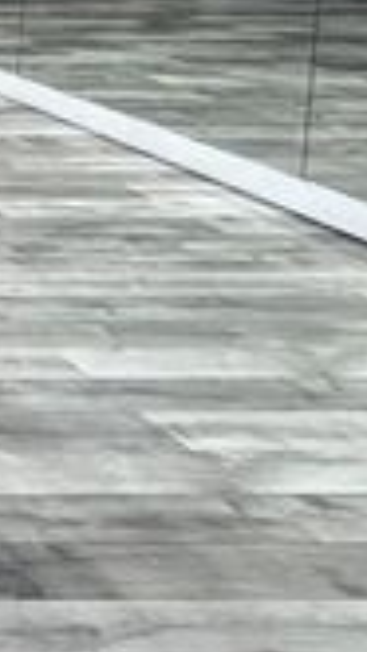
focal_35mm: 59
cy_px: -115
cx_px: -726
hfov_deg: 11.5
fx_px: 1019
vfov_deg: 30.5
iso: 200
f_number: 2.2
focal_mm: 2.22
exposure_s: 1/60
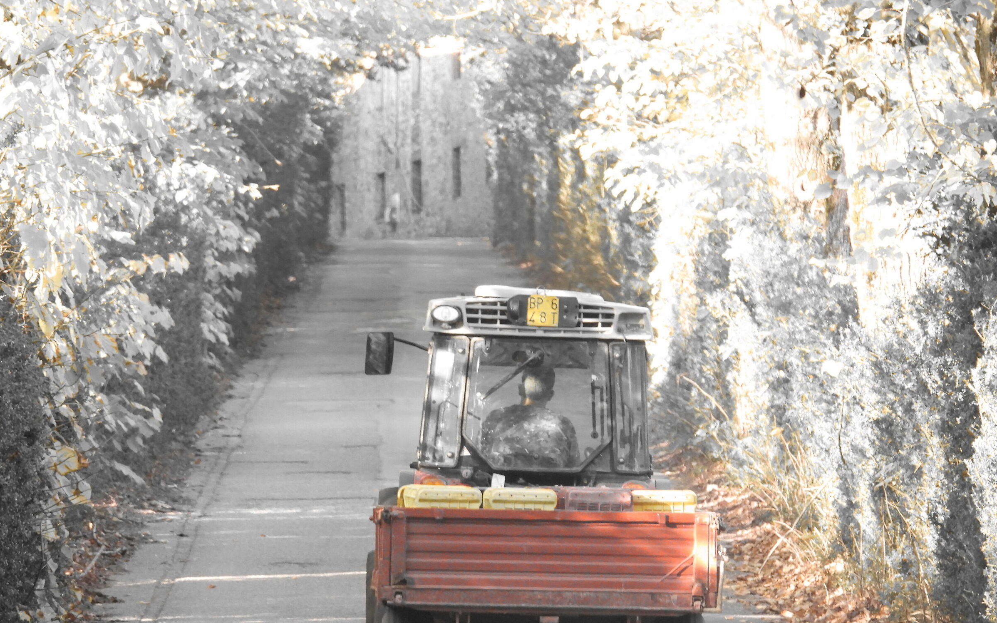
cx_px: 498
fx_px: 15867
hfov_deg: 3.6
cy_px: 367
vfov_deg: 2.2
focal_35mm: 584
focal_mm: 98.1
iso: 400
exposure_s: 1/80
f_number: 5
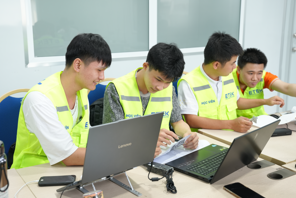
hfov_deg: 42.2
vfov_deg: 28.8
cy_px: 90
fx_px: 384
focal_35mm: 47
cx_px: 148
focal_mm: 41.6
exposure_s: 1/160
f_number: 4
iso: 800
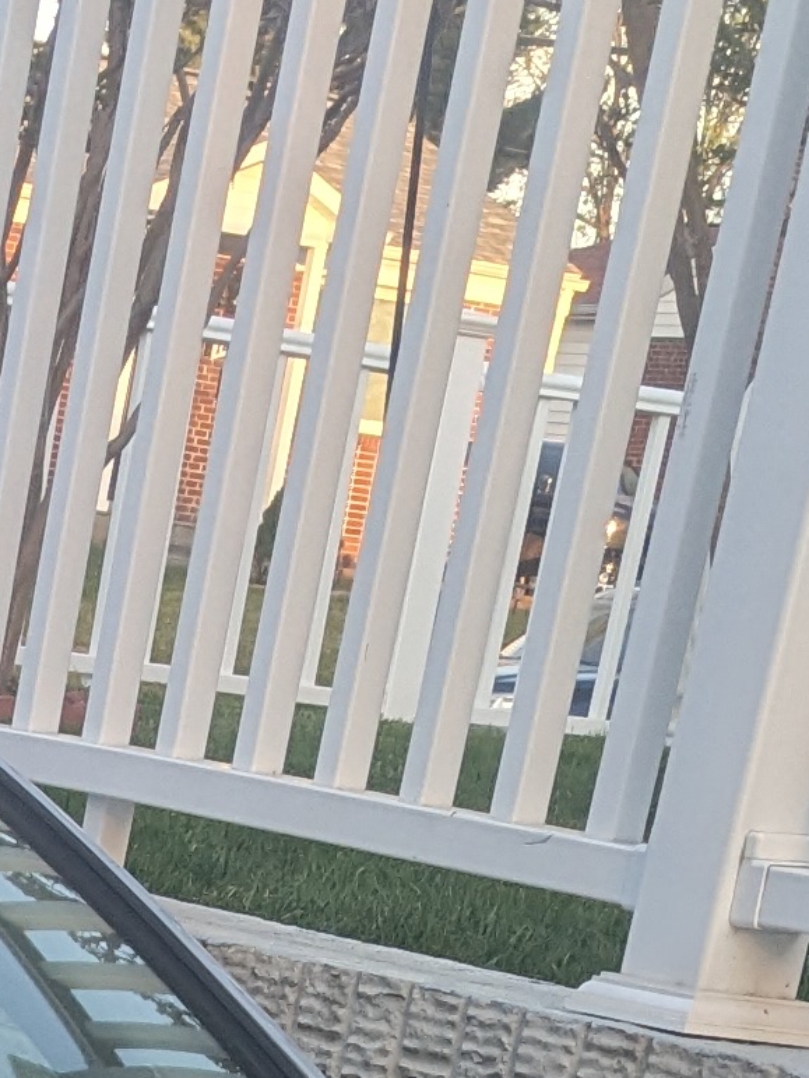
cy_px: 2386
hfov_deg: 10.0
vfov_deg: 11.9
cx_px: -625
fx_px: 4394
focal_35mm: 141
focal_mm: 4.38
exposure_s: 1/356
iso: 47
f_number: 1.73
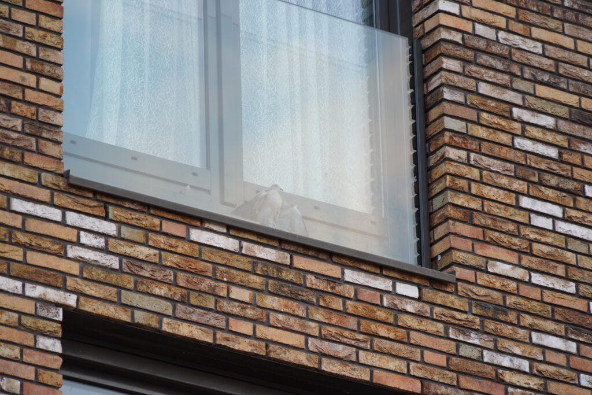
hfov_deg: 8.6
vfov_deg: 5.7
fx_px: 3947
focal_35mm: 240
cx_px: 296
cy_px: 198
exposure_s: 1/80
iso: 320
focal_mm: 240
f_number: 6.3
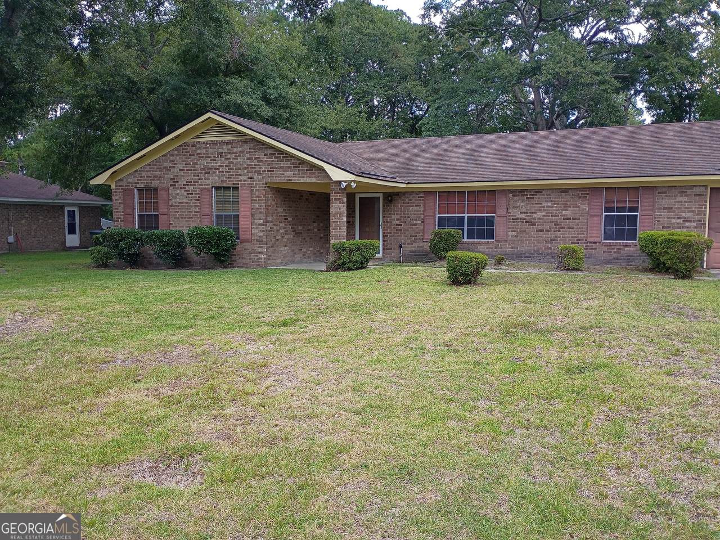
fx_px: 603
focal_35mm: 29
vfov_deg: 48.2
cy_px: 270
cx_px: 360
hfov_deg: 61.7
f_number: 1.8
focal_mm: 4.27
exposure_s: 1/278
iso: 100
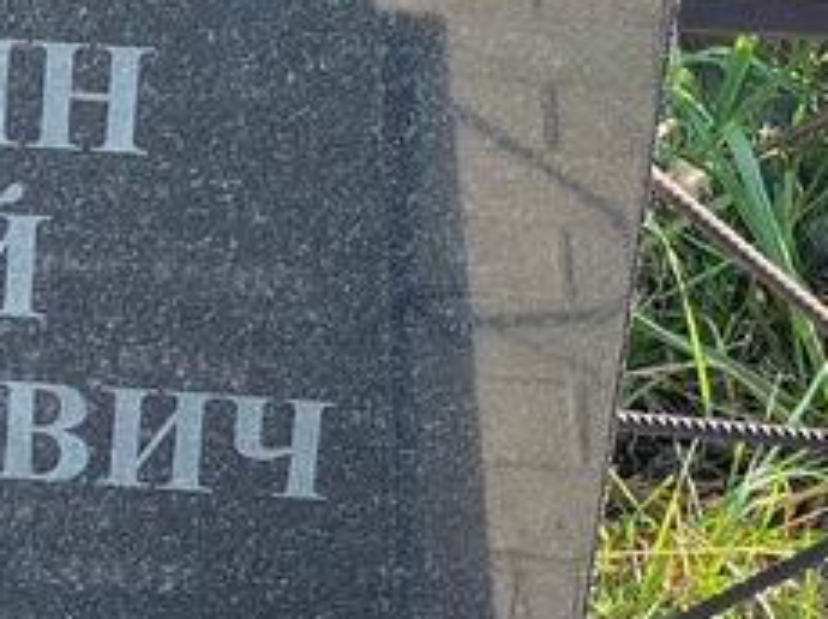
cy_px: 399
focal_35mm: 181
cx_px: -184
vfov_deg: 8.2
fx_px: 4325
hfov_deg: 10.7
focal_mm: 6
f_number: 2
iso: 20
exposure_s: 1/227
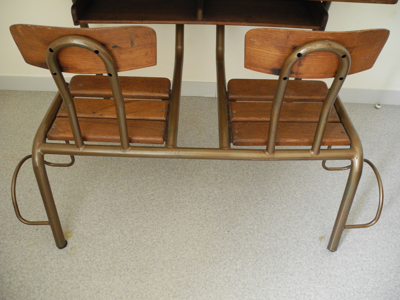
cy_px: 150
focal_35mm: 28
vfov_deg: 49.7
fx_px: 324
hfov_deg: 63.4
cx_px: 200
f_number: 2.8
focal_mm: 6
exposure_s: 1/10.7
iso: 400
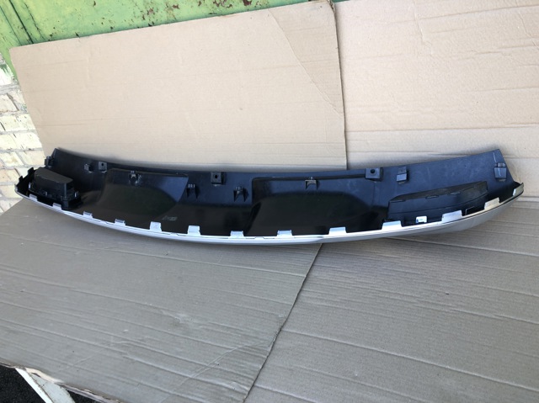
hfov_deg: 63.5
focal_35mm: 28
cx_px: 270
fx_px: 436
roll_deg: +18.0
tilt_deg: -33.6
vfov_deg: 49.7
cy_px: 202
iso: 32
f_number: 1.8
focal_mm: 4
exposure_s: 1/120
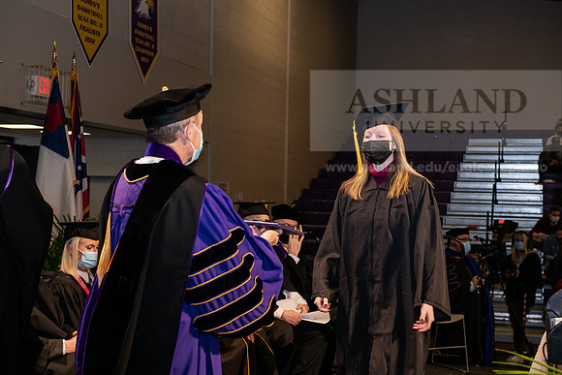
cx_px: 281
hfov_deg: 33.4
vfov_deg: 22.6
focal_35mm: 60
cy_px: 188
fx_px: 937
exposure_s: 1/200
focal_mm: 60
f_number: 6.3
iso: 1600
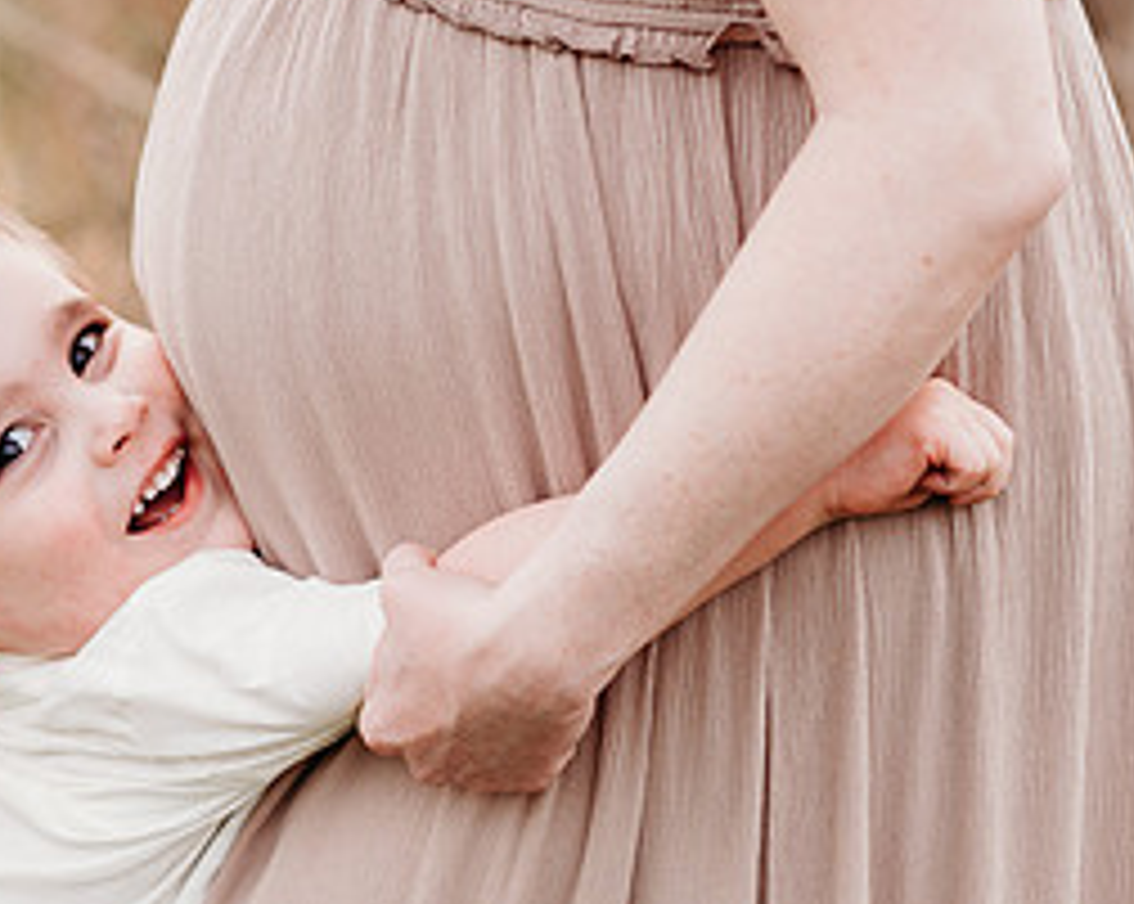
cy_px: 510
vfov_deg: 8.4
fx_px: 6168
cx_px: 122
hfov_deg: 10.5
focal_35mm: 184
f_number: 2.5
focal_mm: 85
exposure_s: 1/400
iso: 200
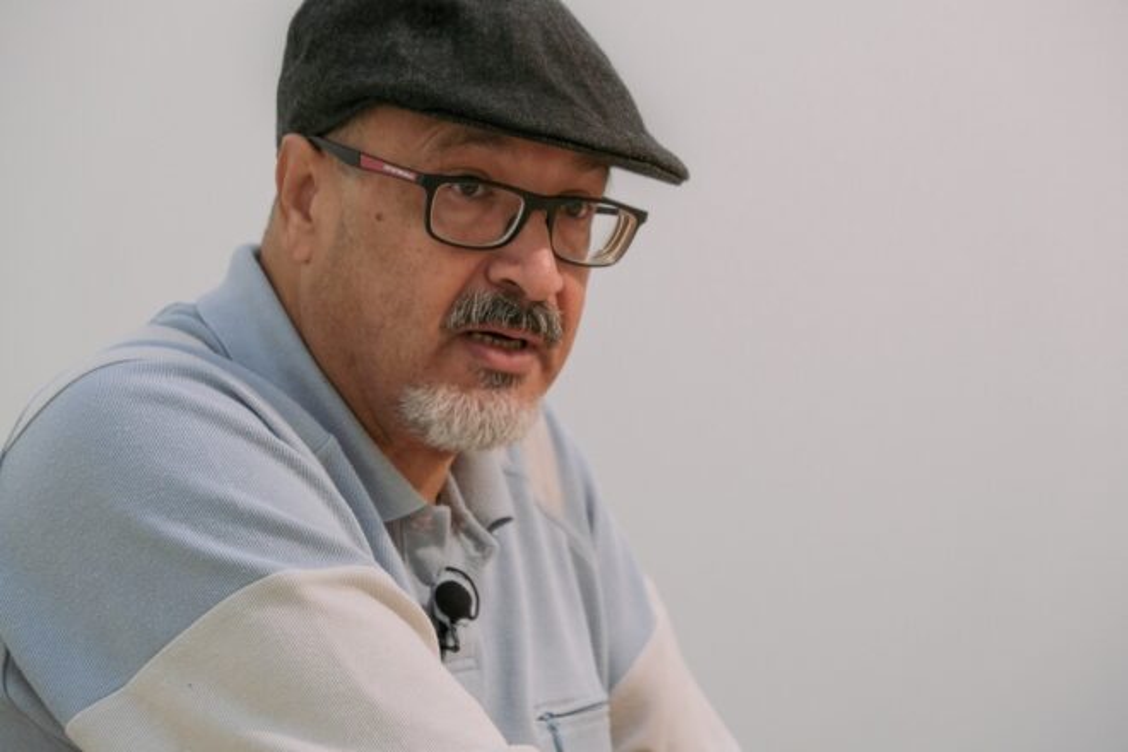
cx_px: 564
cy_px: 376
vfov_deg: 16.5
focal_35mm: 83
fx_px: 2600
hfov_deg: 24.5
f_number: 4
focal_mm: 55
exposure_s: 1/60
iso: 1000
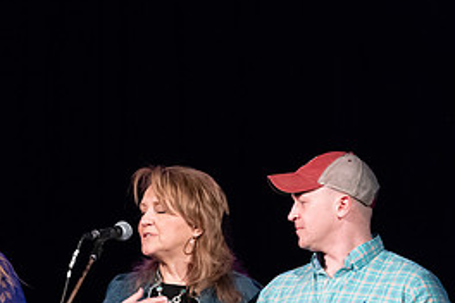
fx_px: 3336
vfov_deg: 5.2
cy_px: 321
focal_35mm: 264
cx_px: 17
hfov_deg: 7.8
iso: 6400
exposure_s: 1/125
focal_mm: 120
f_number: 6.3
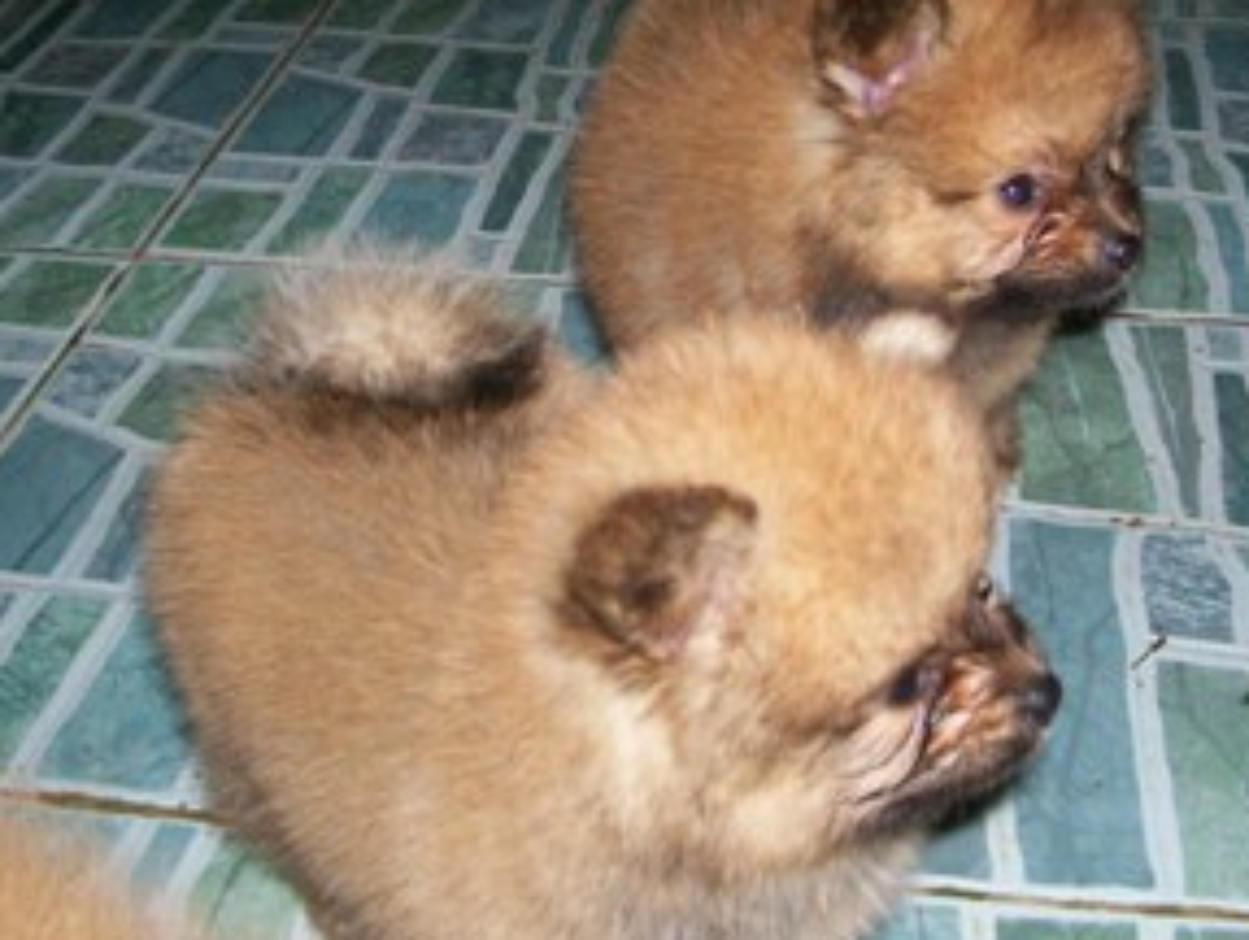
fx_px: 1915
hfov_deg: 36.0
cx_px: 757
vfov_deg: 27.2
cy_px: 235
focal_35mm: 53
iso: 140
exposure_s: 1/112
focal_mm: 5.6
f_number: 2.7
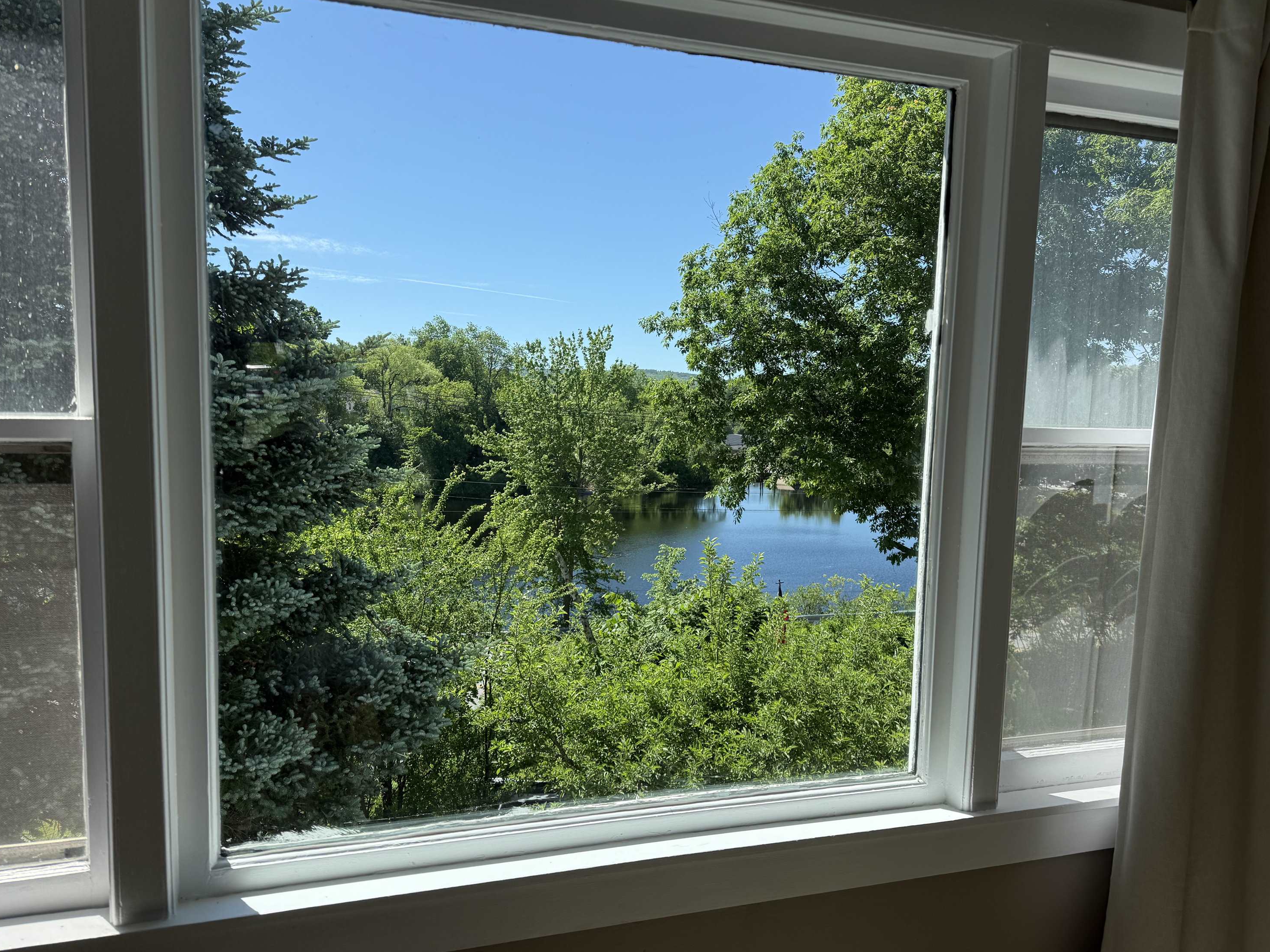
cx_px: 643
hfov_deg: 69.4
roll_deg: -1.1
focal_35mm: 25
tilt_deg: -4.2
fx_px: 917
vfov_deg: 54.9
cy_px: 486
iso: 80
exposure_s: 1/2445
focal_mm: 6.76
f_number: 1.78
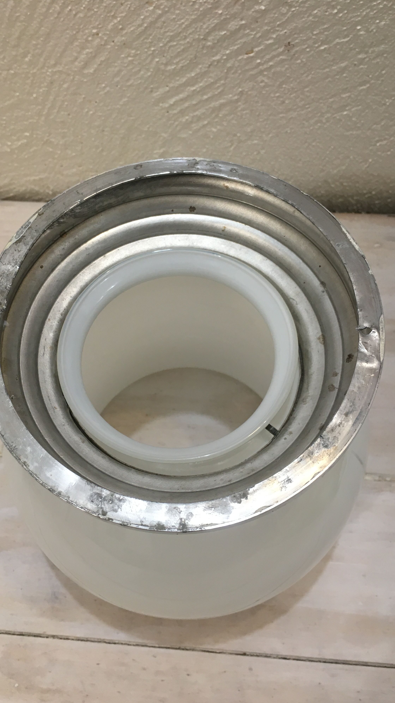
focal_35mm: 32
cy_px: 355
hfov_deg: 36.6
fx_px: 596
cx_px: 176
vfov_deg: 61.0
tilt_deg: -63.3
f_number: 2.2
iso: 100
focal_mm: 4.15
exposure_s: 1/33
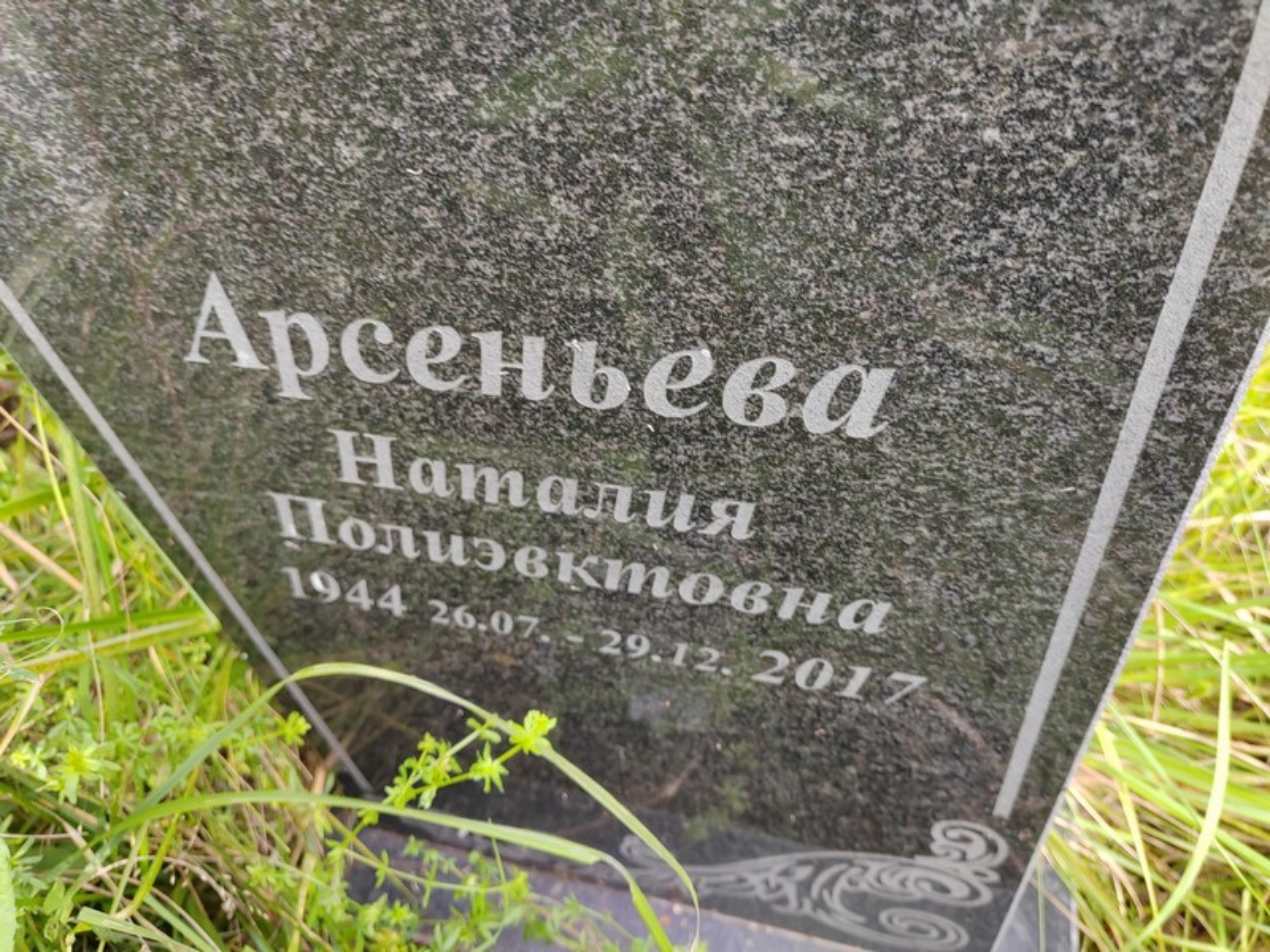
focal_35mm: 27
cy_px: 476
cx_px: 635
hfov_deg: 65.3
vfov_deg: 51.4
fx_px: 991
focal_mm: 5.52
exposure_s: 1/120
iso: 100
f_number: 1.9
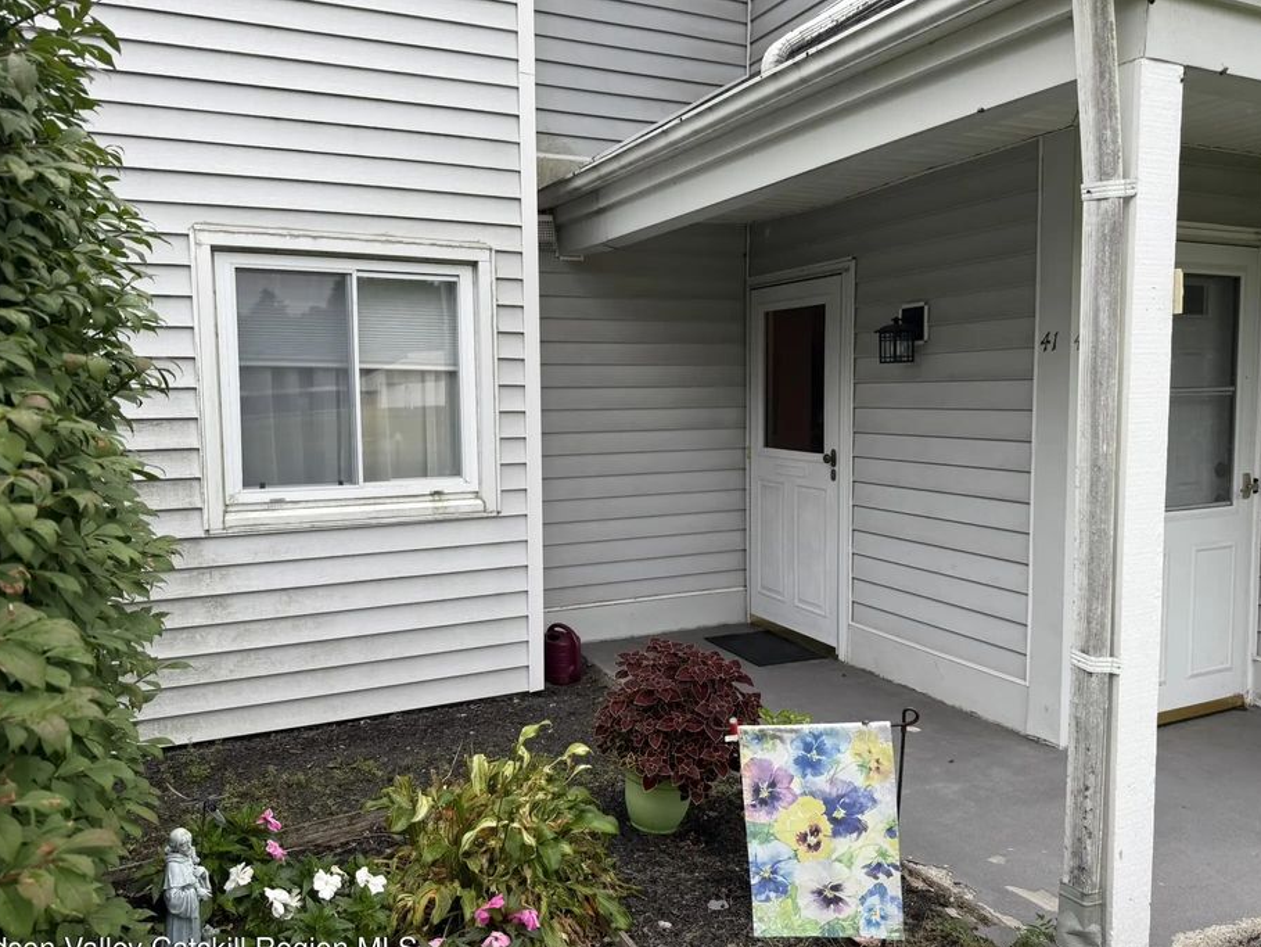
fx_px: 984
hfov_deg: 65.3
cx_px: 658
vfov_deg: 51.4
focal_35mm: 27
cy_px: 464
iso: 80
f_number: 1.78
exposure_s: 1/607
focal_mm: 6.76
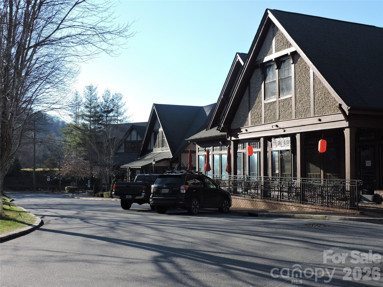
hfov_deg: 43.9
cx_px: 192
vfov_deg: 33.6
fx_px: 476
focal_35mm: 43
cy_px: 144
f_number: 3.4
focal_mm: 7.7
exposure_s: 1/500
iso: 100
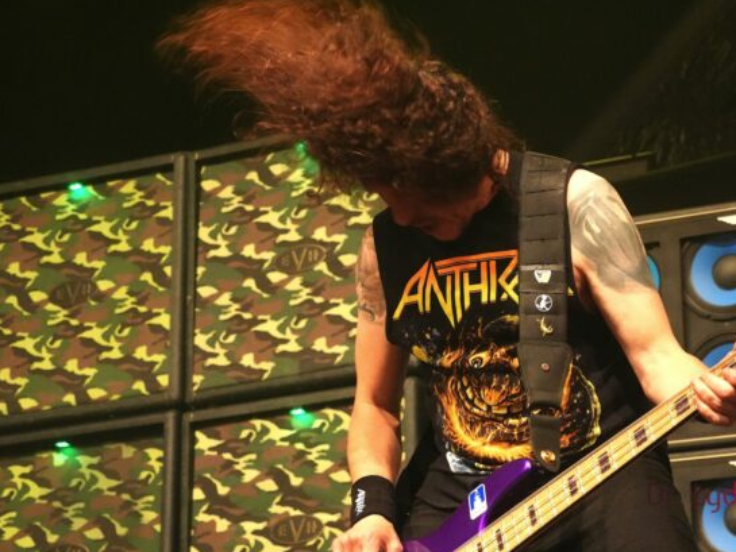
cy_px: 278
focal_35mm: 108
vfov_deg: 13.8
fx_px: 2290
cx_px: 496
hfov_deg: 18.2
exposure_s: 1/125
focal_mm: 53
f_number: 4.5
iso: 6400
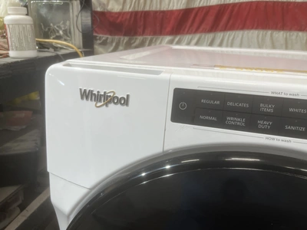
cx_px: 154
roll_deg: -1.9
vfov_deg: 53.1
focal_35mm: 26
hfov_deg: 67.3
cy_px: 115
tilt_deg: -19.8
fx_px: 231
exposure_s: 1/120
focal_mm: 5.1
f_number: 1.6
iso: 125
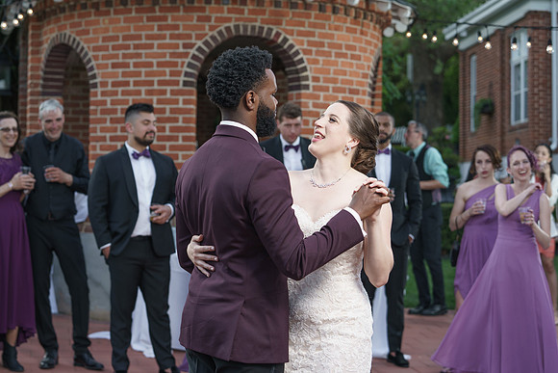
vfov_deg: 17.3
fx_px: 1223
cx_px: 259
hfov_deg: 25.7
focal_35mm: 79
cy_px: 179
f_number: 4
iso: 125
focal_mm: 70
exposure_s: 1/200
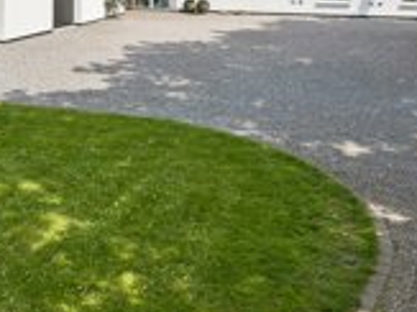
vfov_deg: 26.4
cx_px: 87
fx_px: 626
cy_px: -6
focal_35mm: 52
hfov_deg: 35.7
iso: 100
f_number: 2.8
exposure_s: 1/2000
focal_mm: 8.4
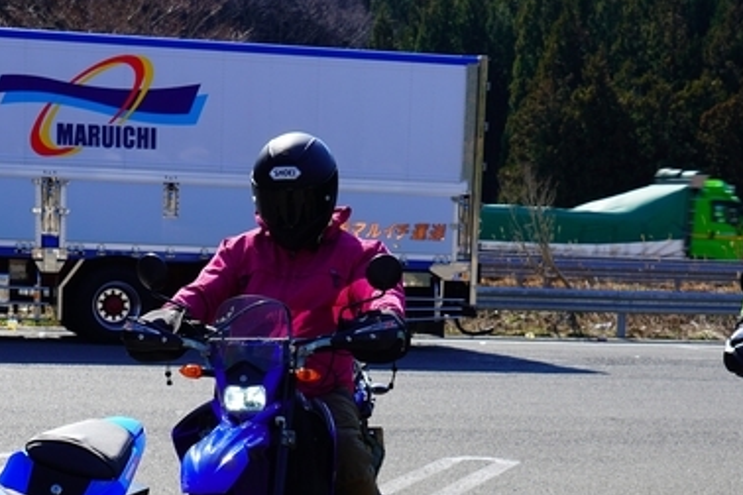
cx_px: 346
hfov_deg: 28.1
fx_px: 1486
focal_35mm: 72
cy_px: 461
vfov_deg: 18.6
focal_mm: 34
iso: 100
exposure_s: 1/125
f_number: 7.1
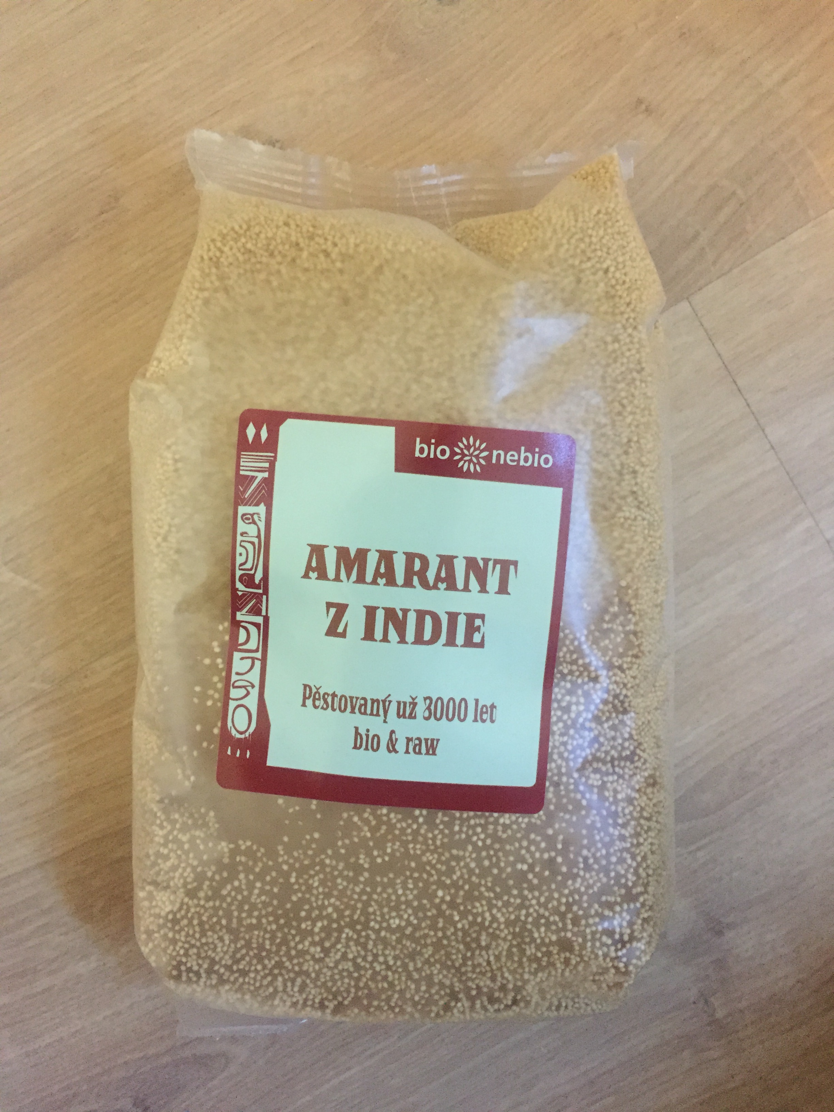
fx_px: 932
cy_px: 556
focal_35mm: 29
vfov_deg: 61.7
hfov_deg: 48.2
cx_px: 417
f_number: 2.2
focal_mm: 4.15
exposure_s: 1/17
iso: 250
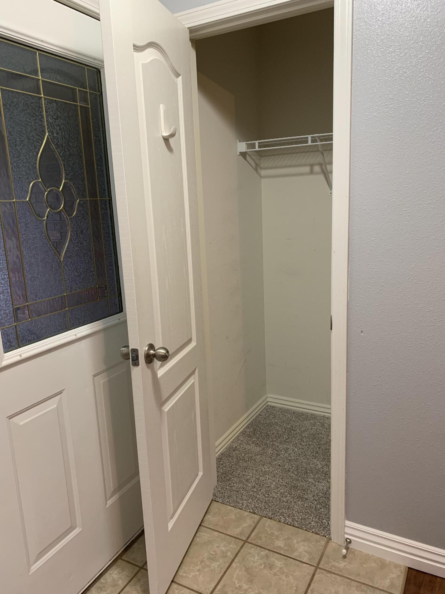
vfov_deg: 67.3
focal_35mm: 26
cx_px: 222
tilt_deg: -9.7
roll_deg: +2.9
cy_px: 297
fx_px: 446
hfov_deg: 53.1
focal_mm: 4.25
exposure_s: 1/60
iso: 160
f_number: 1.8
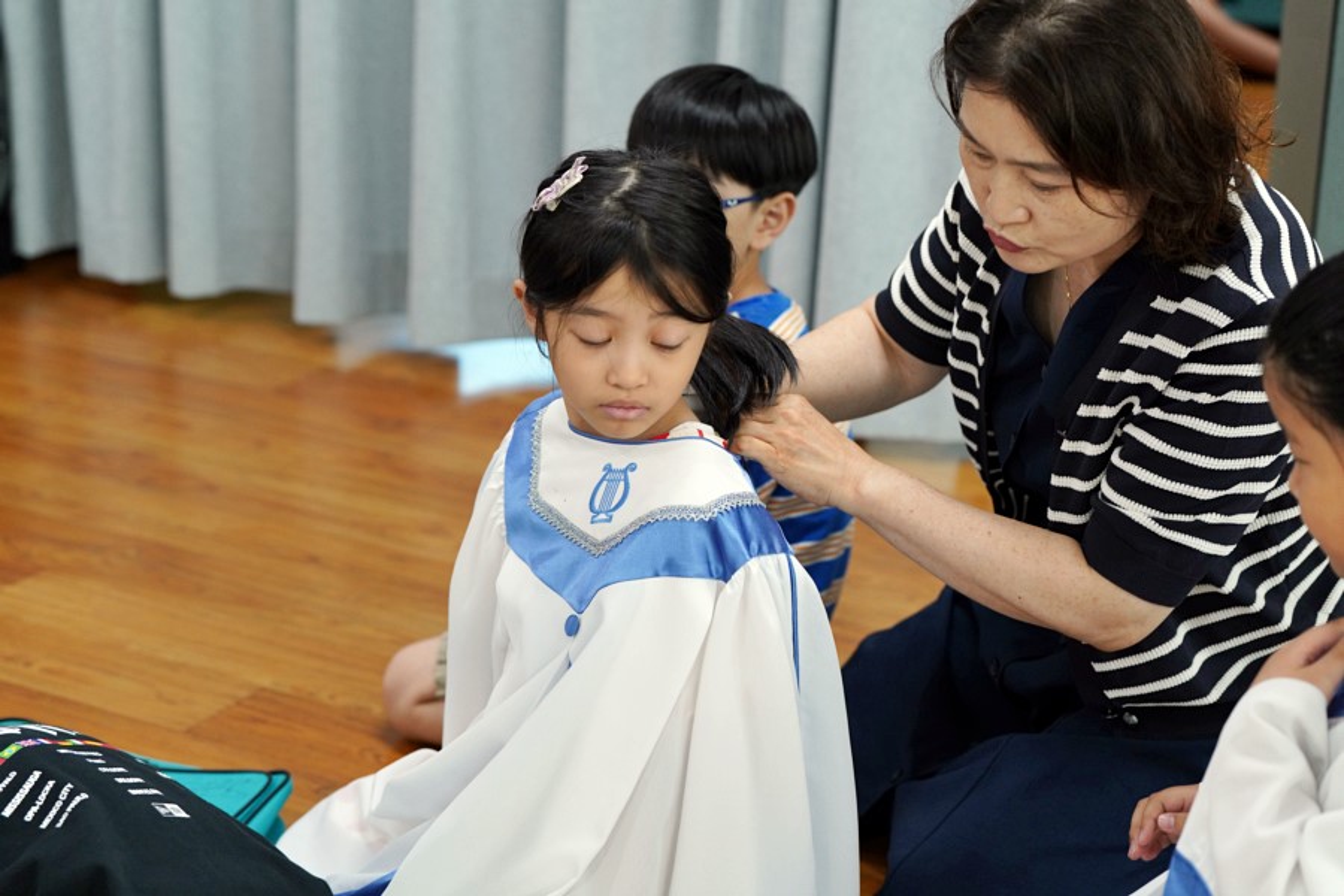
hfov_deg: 28.1
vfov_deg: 18.9
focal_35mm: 72
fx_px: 2688
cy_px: 448
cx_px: 672
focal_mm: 72
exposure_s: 1/160
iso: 1600
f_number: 4
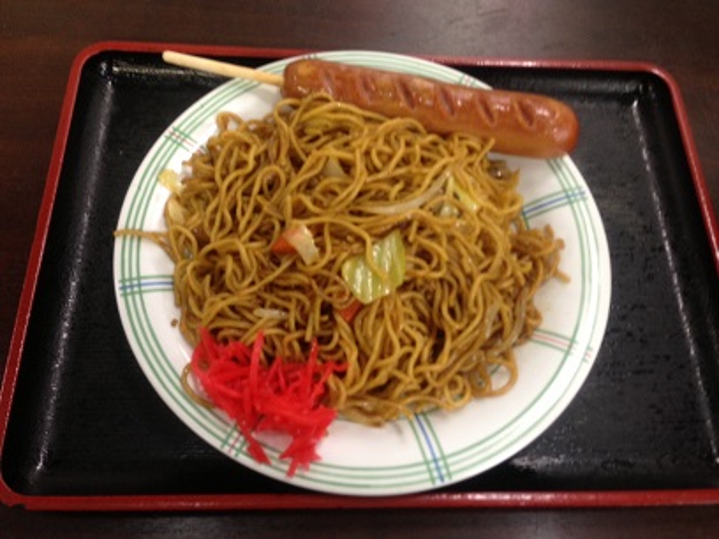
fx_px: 685
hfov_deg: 55.4
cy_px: 270
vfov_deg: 42.9
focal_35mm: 33
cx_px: 360
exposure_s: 1/20
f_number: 2.4
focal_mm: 4.13
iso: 100
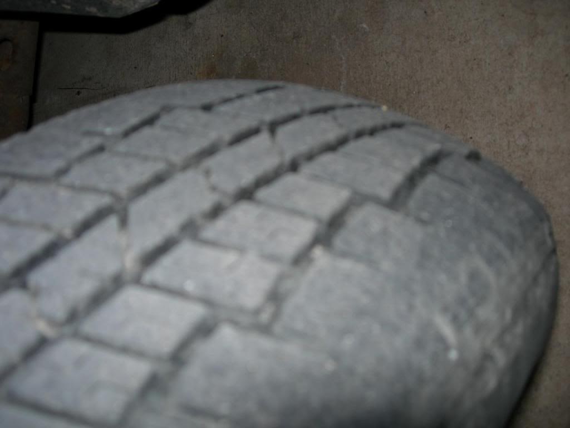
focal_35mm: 38
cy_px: 214
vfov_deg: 37.7
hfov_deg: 49.0
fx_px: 626
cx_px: 285
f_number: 2.8
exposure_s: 1/60.1
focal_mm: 7.8
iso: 50
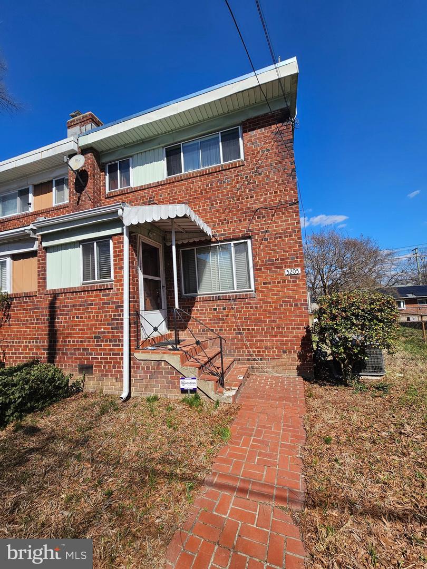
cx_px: 214
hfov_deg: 89.9
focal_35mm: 13
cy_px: 284
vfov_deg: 106.2
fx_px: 214
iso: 50
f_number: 2.2
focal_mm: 2.2
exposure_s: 1/2470
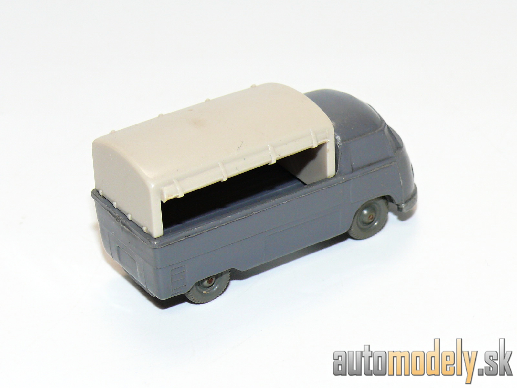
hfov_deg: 16.6
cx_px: 258
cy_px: 194
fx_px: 1777
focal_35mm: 119
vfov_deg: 12.5
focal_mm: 14.6
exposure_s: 1/30
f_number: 4
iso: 100
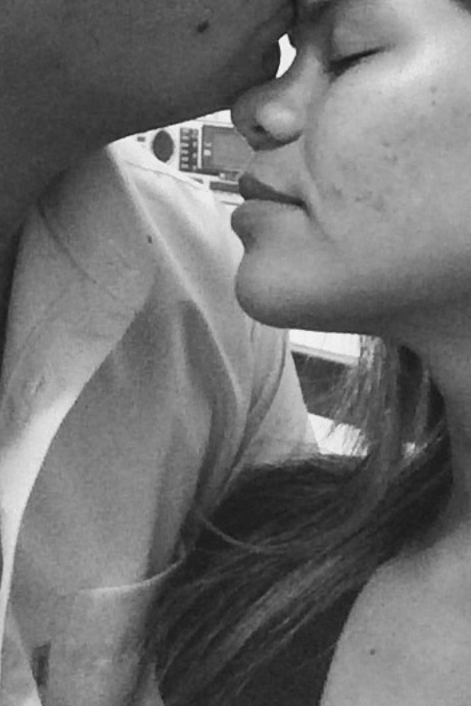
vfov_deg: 24.6
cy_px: -21
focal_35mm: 78
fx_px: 1530
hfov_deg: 17.5
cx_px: 250
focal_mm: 2.15
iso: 400
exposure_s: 1/15
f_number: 2.4
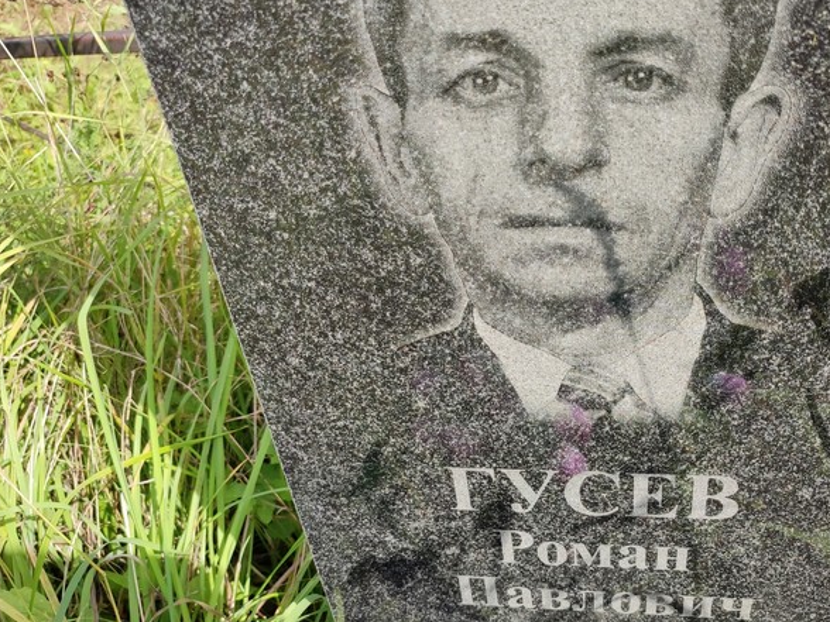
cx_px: 497
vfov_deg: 41.8
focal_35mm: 34
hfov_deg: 53.6
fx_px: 815
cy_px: 306
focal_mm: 6.04
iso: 50
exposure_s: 1/325
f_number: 1.9
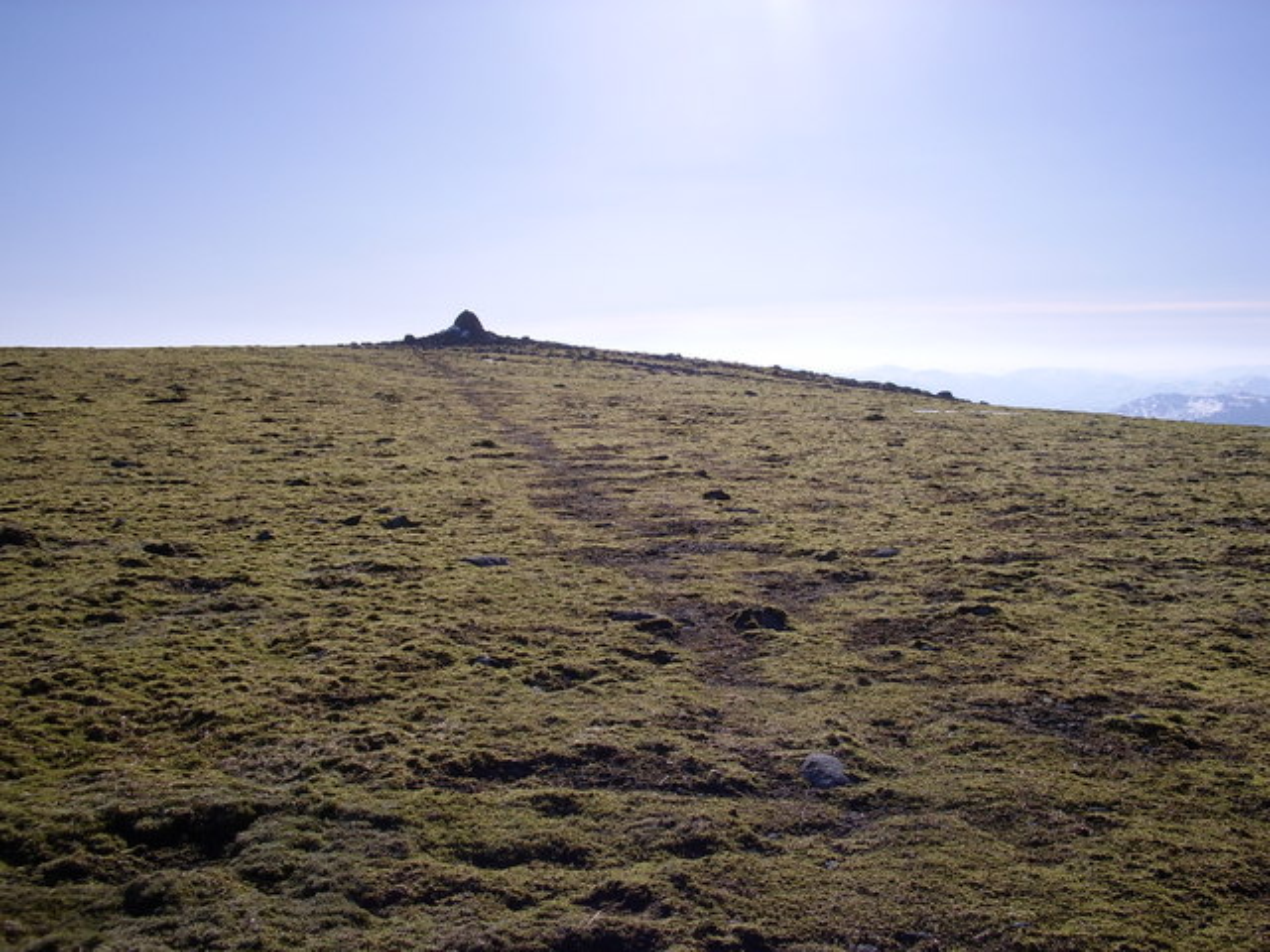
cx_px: 635
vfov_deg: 46.8
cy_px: 476
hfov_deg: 60.0
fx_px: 1101
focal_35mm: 30
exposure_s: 1/2000
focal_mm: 5.8
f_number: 4.1
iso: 71
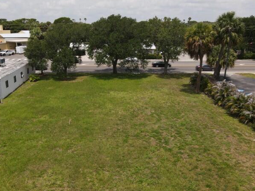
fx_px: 236
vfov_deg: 44.1
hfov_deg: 56.4
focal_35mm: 32
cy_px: 101
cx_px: 103
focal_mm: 4.5
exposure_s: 1/50
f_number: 2.8
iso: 100
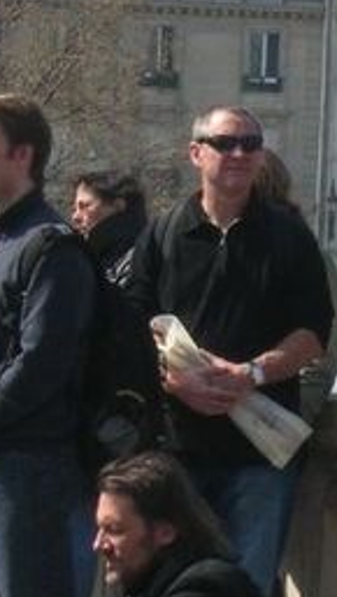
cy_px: 259
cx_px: 674
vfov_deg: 5.7
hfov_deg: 3.2
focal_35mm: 379
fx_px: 6007
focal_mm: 17.4
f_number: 5.4
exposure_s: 1/218
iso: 50
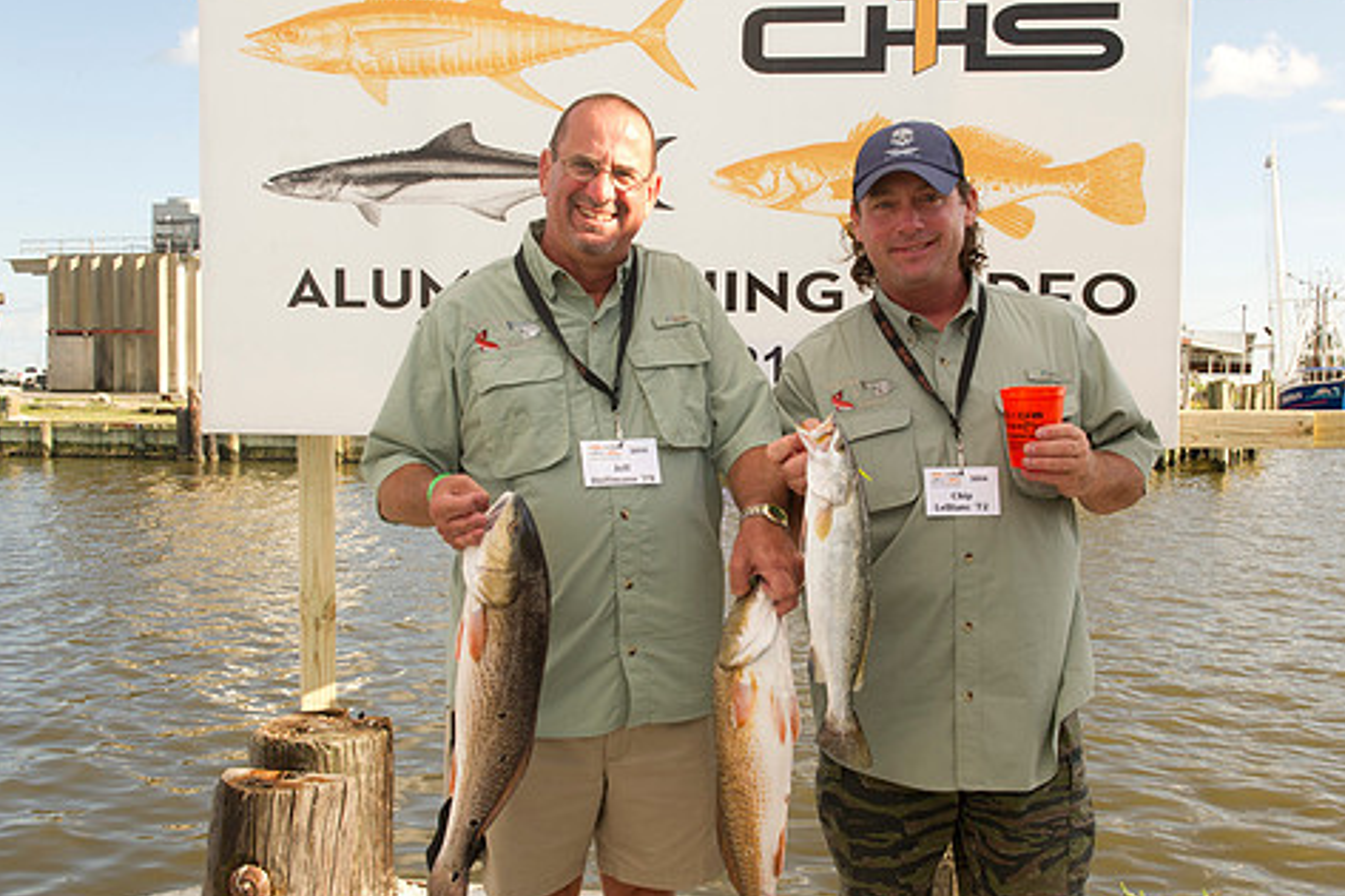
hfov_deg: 50.6
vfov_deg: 35.0
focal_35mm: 38
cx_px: 751
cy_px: 461
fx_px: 1419
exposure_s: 1/125
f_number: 16
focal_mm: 31
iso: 400
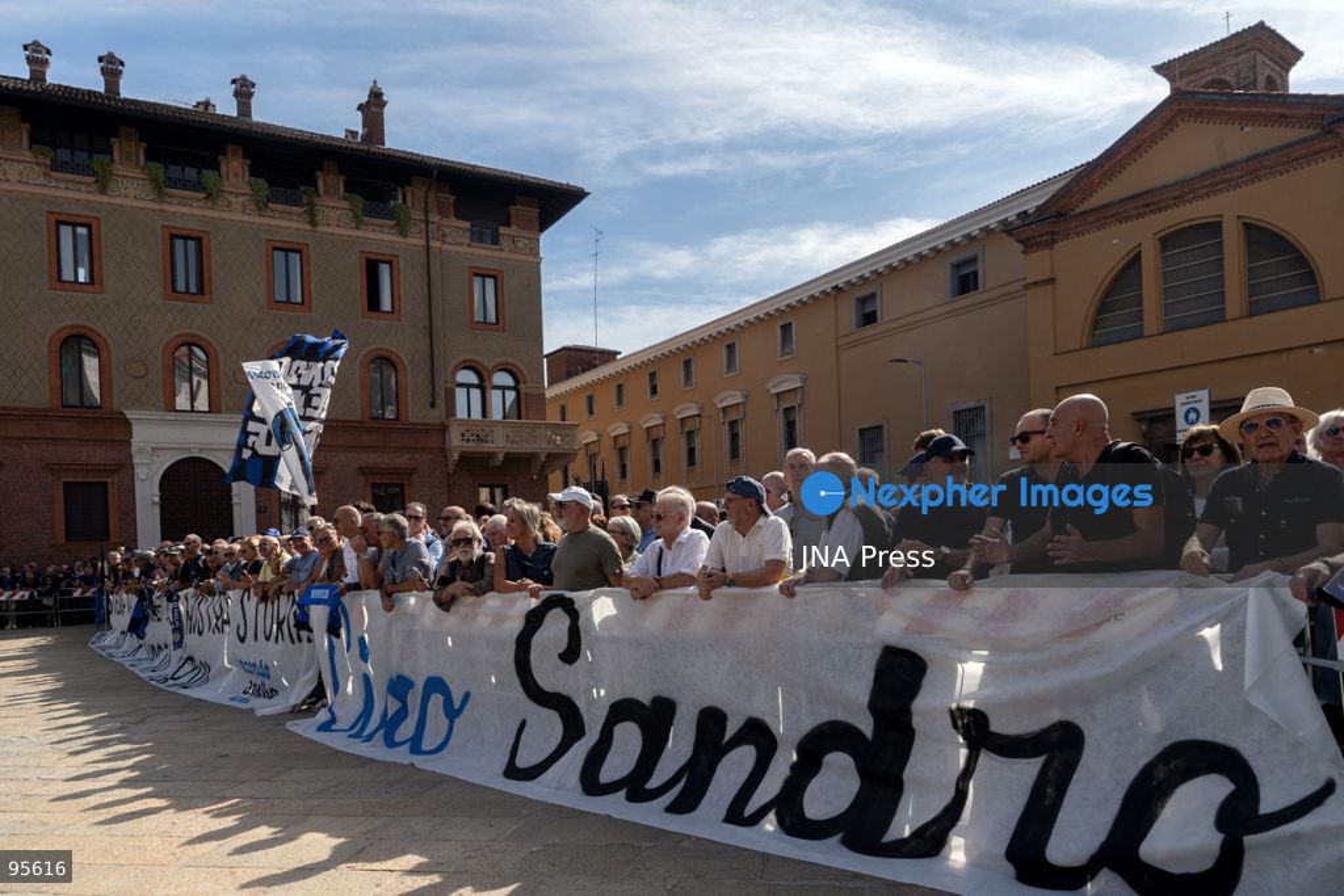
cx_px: 672
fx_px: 896
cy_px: 448
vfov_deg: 53.1
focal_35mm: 24
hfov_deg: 73.7
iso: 320
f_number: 11
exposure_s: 1/400
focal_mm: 24
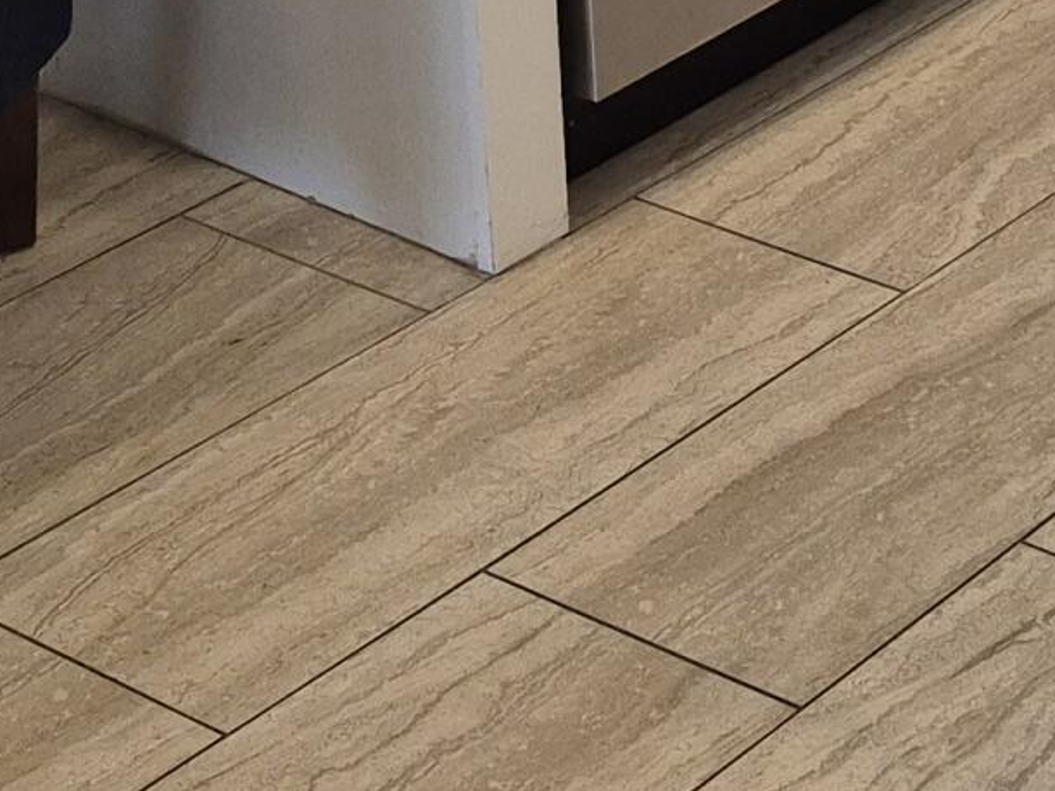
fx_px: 3443
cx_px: 1846
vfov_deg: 11.1
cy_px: -1090
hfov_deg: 15.3
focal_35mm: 113
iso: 160
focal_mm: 5.4
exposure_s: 1/120
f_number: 1.8
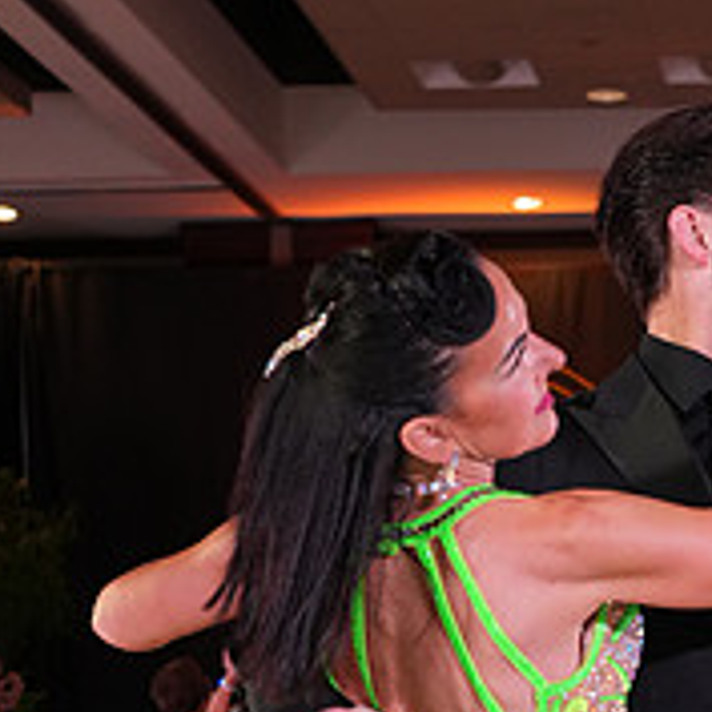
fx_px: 2909
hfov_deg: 13.7
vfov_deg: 13.4
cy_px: 969
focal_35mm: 125
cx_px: 754
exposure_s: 1/200
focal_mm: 45
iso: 1250
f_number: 4.5
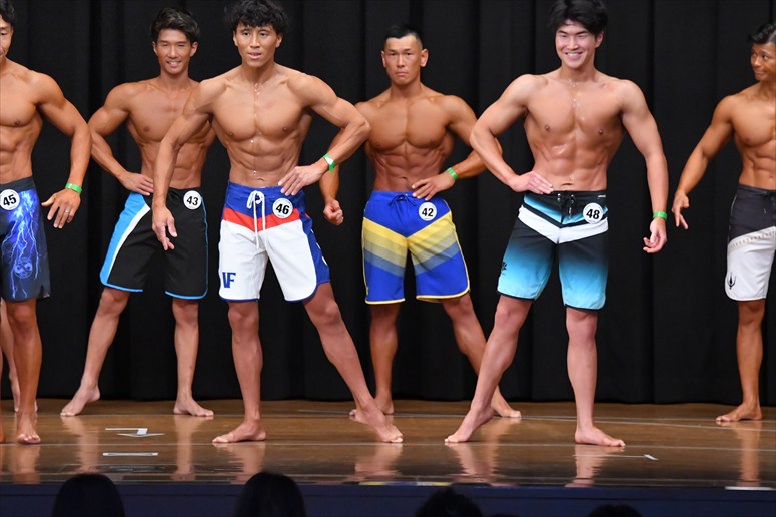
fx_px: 5171
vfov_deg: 5.7
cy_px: 258
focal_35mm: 240
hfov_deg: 8.6
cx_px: 388
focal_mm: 160
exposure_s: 1/400
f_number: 5.6
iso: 8000
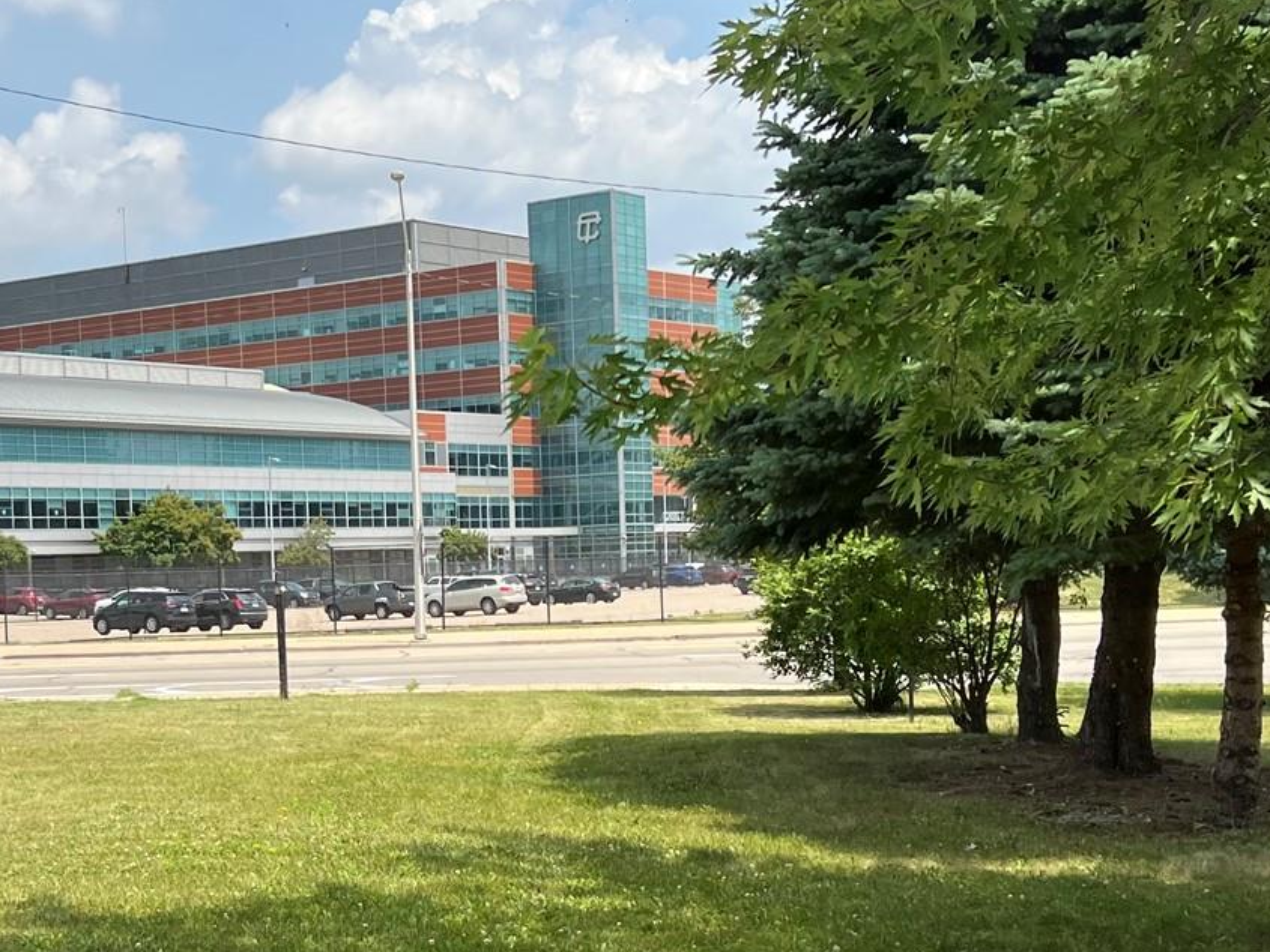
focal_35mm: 63
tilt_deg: -0.9
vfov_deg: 23.1
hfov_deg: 30.6
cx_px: 517
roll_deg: +3.5
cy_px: 668
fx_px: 2312
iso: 50
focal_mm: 5.7
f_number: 1.5
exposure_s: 1/3571
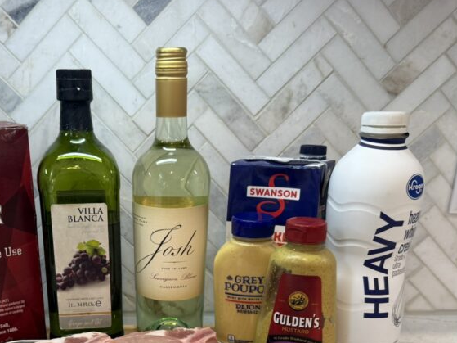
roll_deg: +0.9
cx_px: 151
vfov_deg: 31.4
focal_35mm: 44
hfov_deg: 42.4
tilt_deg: -21.7
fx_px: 581
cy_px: 307
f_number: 1.78
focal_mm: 6.76
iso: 125
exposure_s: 1/60
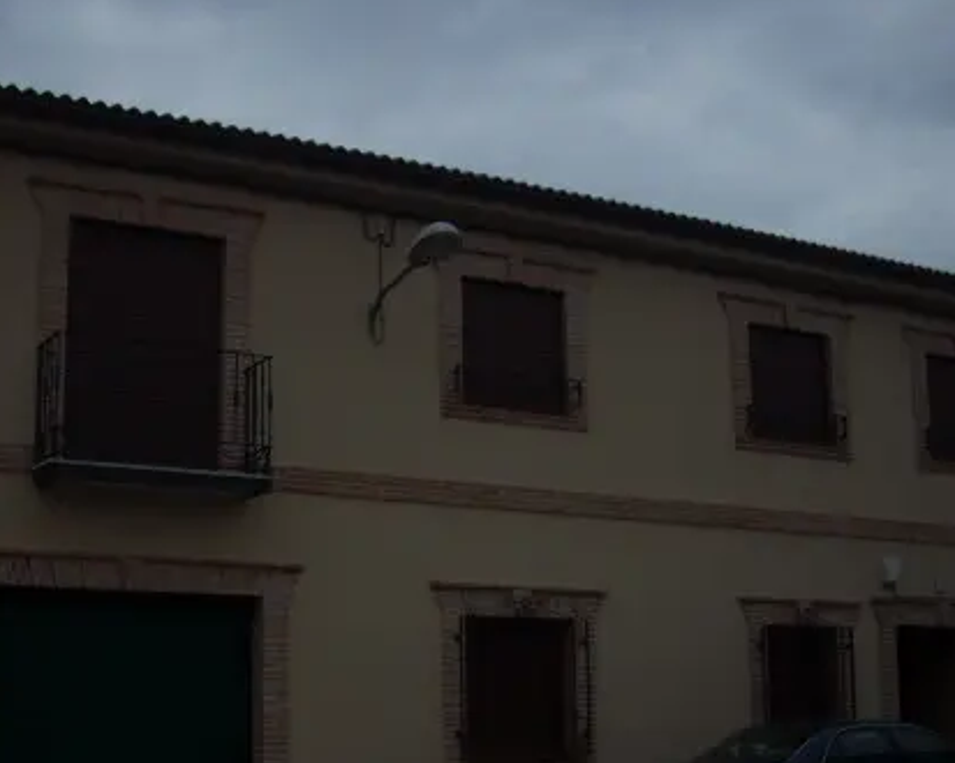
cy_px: 479
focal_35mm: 56
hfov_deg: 33.6
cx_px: 421
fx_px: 1582
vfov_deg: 27.0
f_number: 5.6
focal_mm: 6.2
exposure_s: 1/805
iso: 64
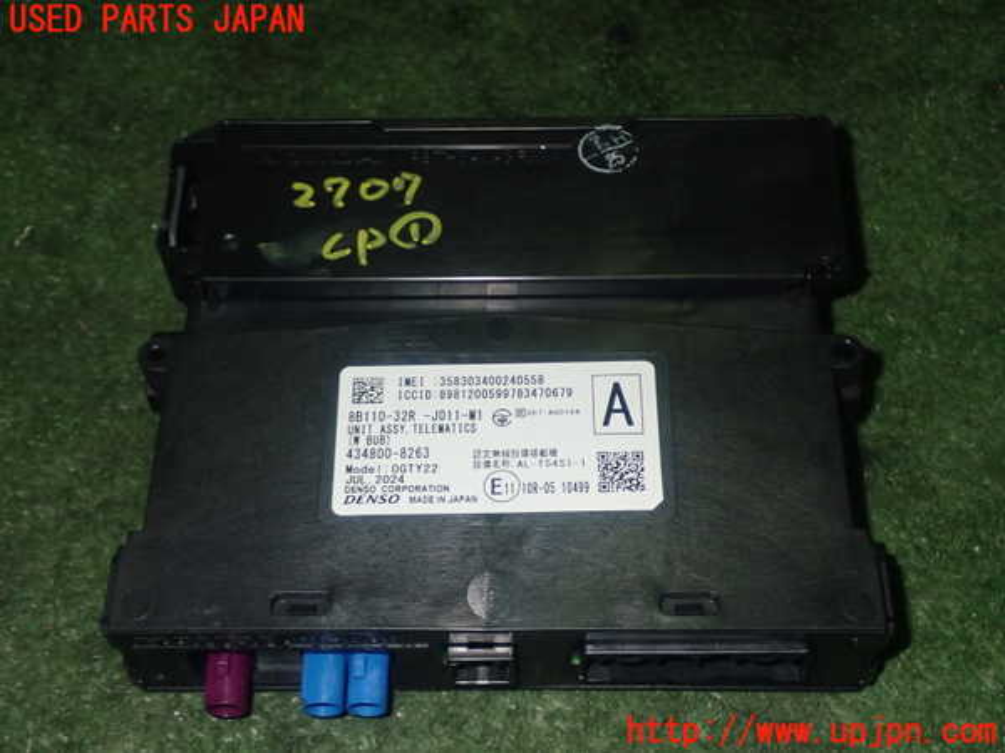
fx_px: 1568
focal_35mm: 54
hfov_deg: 35.5
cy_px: 376
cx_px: 502
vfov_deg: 27.0
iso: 500
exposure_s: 1/50
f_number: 10
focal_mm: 9.65
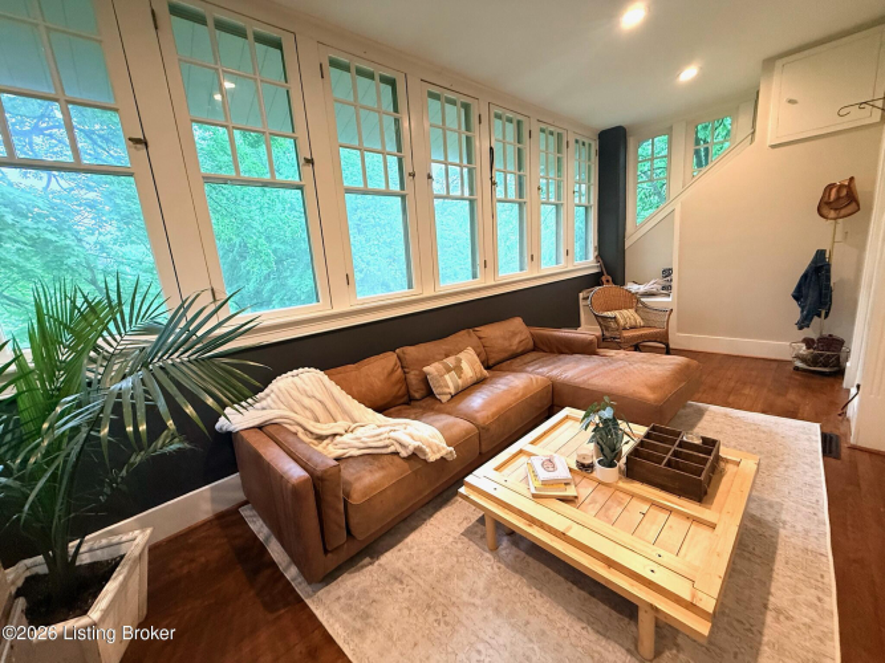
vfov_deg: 85.7
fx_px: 358
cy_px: 332
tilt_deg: -11.5
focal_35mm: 14
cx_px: 442
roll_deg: +4.7
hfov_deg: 102.1
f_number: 2.2
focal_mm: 2.22
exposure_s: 1/60
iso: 250
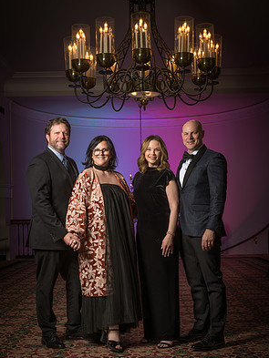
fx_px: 570
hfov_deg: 26.6
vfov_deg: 34.9
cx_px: 136
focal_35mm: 55
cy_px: 200
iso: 100
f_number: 8
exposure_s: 1/60
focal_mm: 50
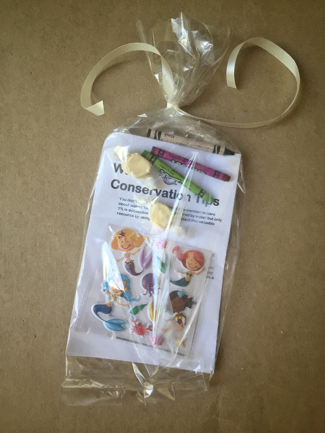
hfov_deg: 48.2
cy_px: 216
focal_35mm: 29
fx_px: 363
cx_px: 162
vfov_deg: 61.7
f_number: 2.2
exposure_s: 1/30
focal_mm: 4.15
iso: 40
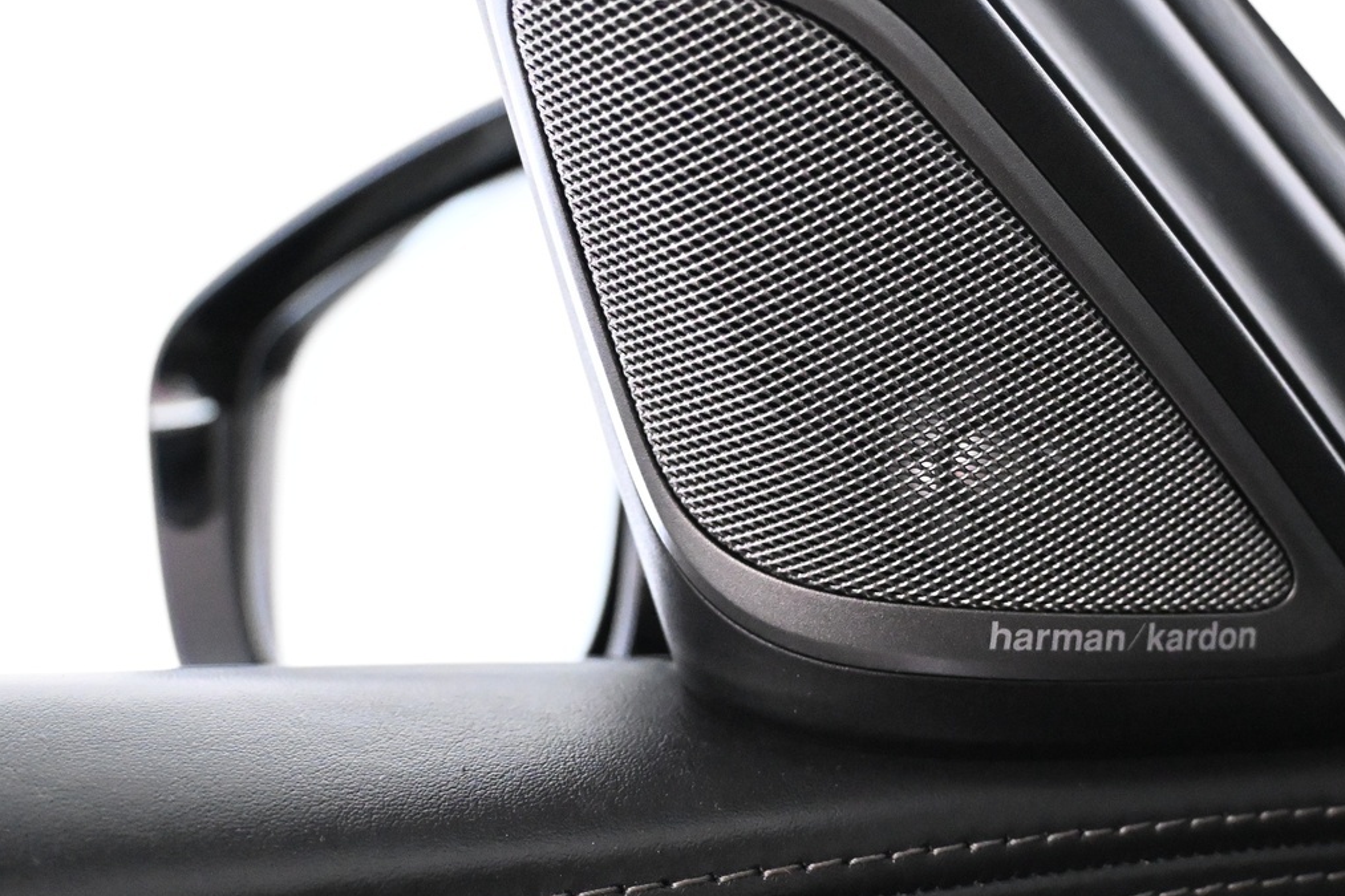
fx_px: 1838
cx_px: 968
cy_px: 414
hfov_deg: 39.4
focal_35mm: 49
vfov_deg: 27.4
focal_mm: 20.5
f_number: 3.8
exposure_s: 1/60
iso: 6400
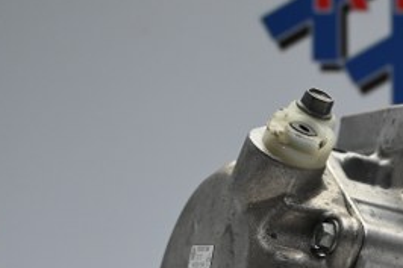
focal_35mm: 107
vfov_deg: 12.7
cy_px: 245
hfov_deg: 18.6
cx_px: 412
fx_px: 1192
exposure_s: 1/50
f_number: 5
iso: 500
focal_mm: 31.5
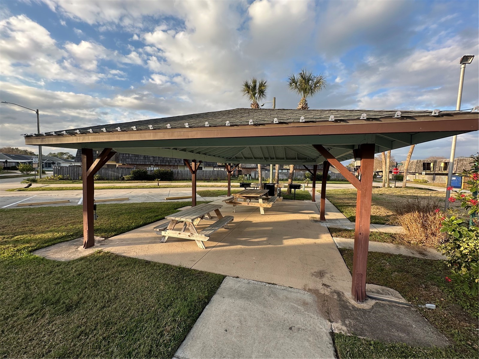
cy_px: 180
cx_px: 240
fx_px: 194
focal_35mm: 14
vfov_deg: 85.7
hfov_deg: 102.1
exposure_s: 1/346
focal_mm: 2.22
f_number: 2.2
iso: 40
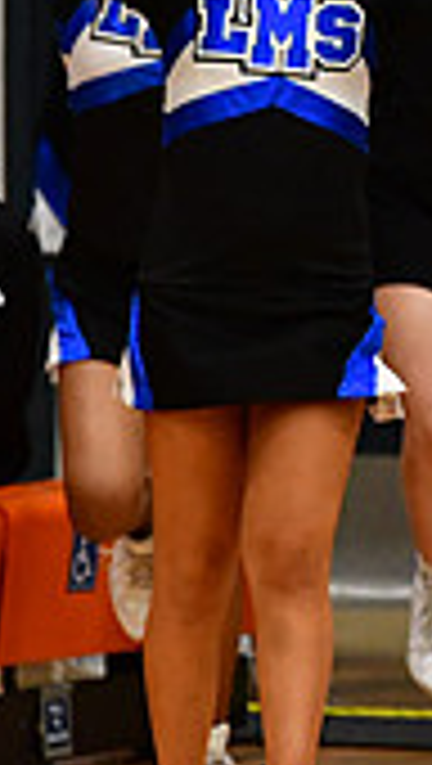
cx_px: 1242
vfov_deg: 2.2
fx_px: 19593
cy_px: 124
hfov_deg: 1.3
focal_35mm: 965
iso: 4000
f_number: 3.5
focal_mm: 180
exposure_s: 1/500
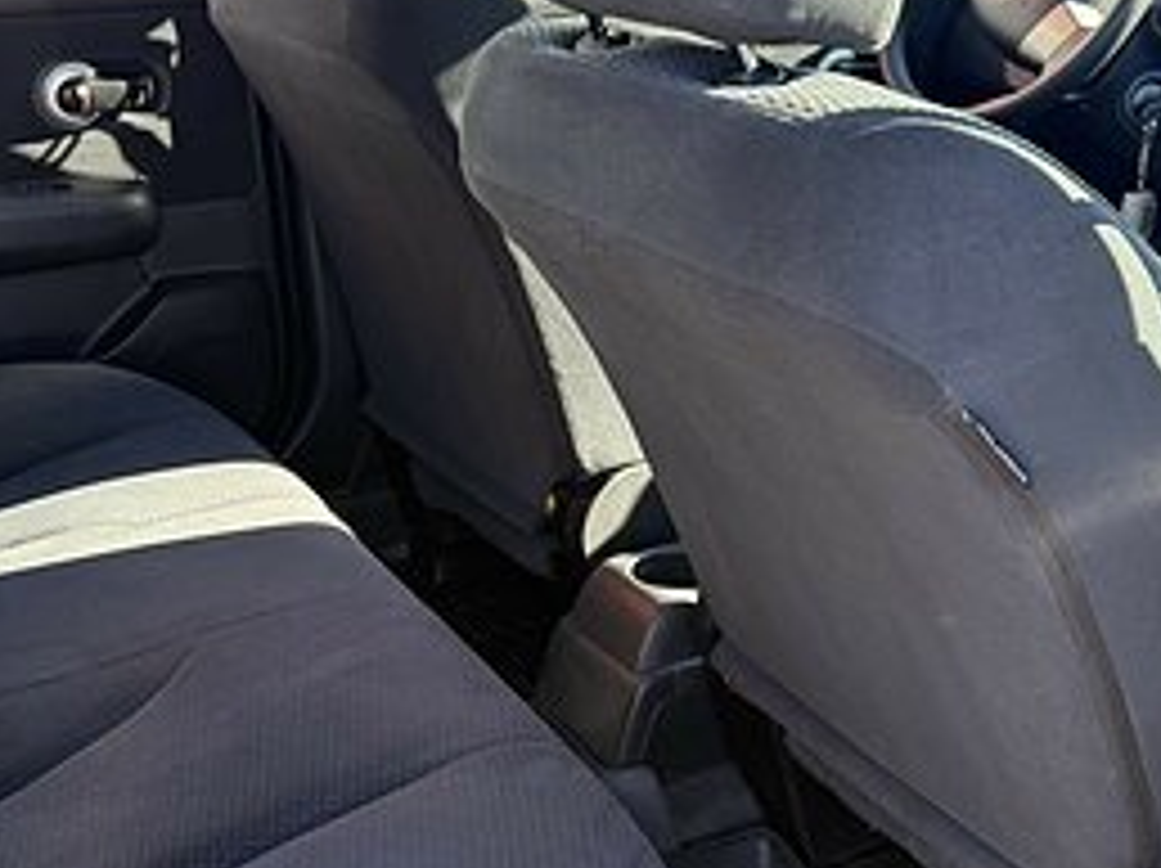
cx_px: 396
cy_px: 425
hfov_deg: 37.2
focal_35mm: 51
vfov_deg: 28.5
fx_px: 1709
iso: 100
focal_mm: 6.76
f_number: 1.78
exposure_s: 1/243
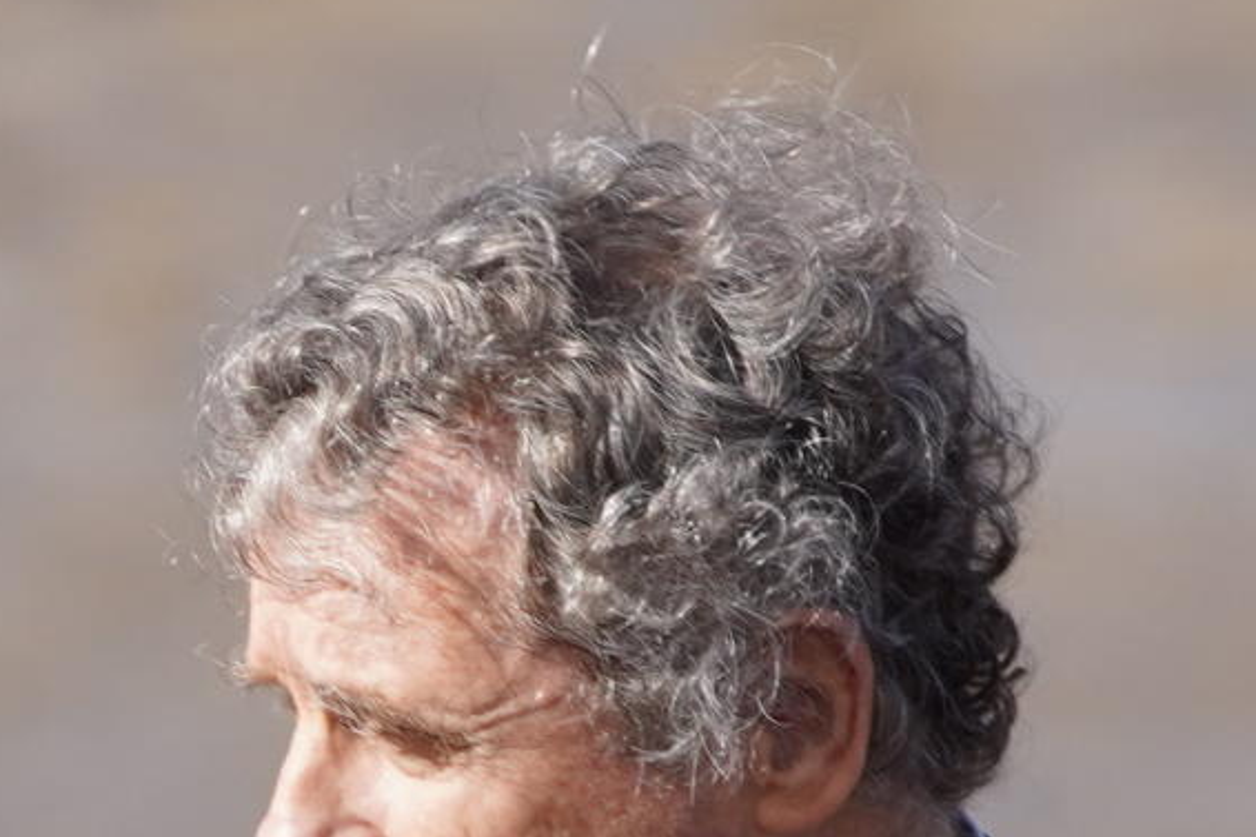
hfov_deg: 1.3
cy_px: 1710
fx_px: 56814
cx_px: -1507
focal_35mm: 1629
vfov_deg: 0.8
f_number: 6.3
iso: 400
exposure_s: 1/1250
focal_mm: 300
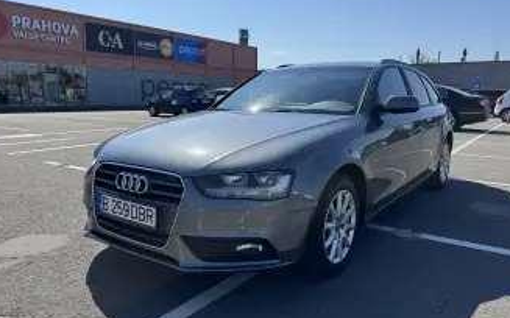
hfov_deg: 66.5
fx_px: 389
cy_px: 162
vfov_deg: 44.5
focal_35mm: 28
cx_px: 260
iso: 80
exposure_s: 1/5348
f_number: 1.78
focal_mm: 6.76
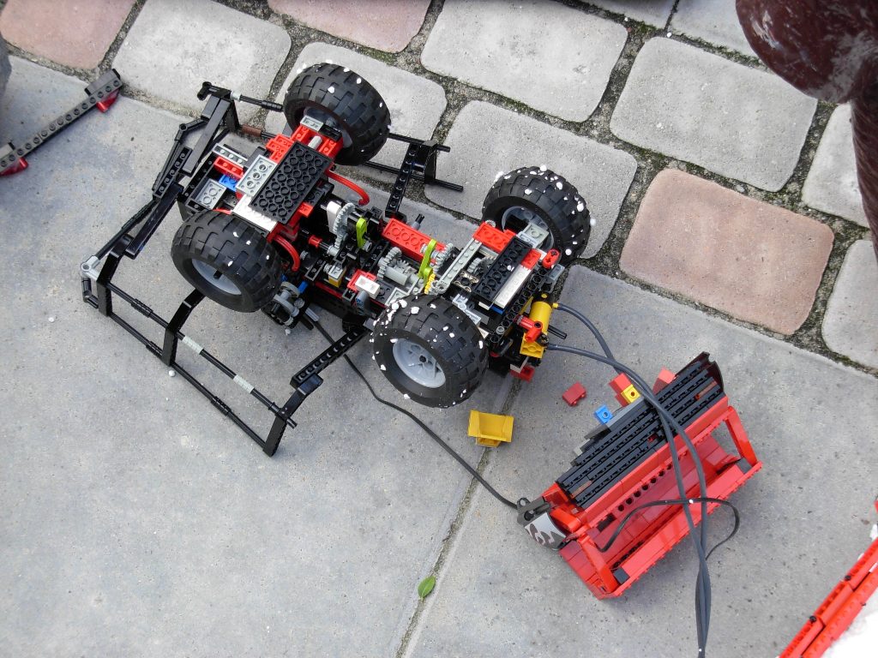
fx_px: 1775
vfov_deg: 21.0
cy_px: 329
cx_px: 439
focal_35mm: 70
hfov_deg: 27.8
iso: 79
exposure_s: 1/114
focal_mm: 11.5
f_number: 3.5
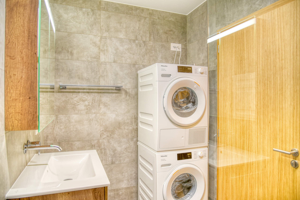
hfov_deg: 73.7
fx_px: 200
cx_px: 150
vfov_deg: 53.2
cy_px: 100
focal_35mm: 24
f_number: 4.5
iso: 250
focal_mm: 24
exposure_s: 1/80
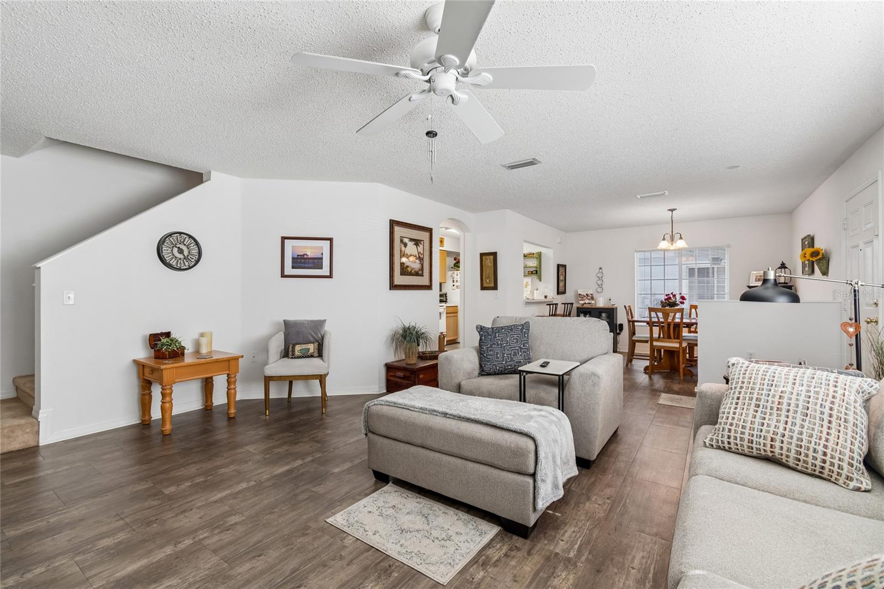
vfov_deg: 77.3
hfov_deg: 100.4
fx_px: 368
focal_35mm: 15
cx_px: 442
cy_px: 294
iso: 100
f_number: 7.1
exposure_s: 1/8
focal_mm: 10
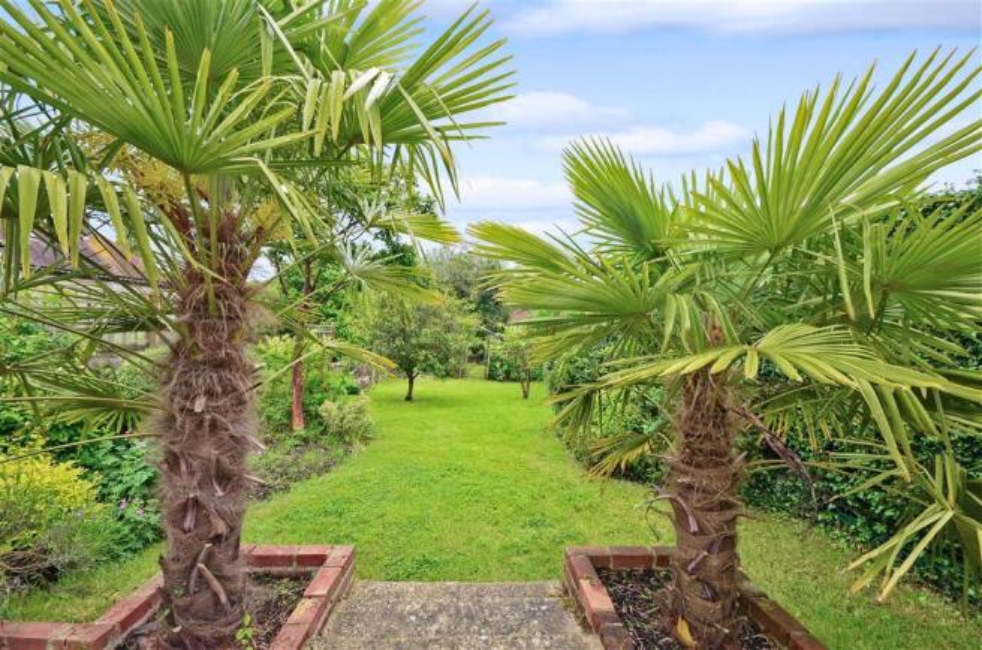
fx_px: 408
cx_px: 491
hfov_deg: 100.5
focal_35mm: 15
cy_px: 325
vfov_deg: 77.0
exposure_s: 1/25
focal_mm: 10
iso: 400
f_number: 11
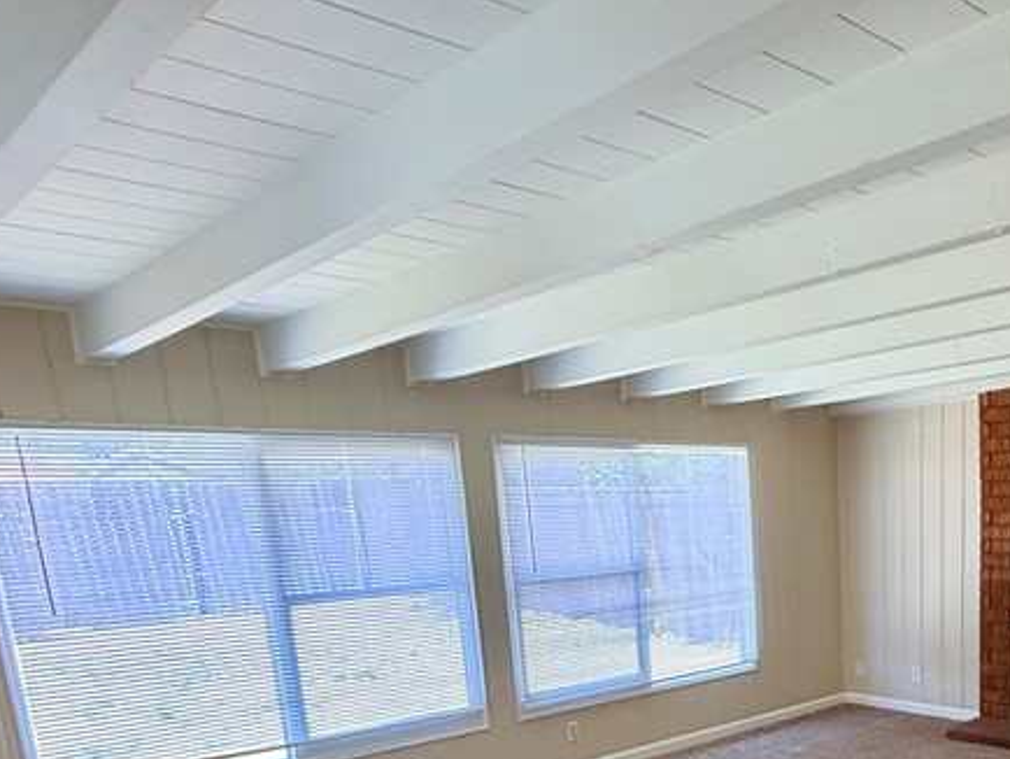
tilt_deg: -13.5
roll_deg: +1.3
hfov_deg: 49.7
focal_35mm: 33
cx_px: 894
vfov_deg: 39.4
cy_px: 703
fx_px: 963
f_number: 2.2
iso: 160
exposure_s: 1/120
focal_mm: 2.22
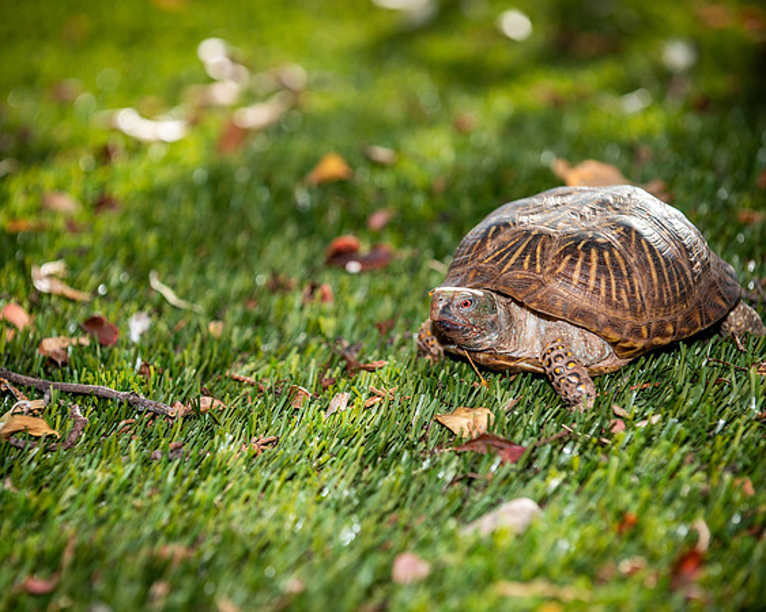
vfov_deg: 10.5
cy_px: 306
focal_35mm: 146
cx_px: 316
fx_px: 3316
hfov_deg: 13.2
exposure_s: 1/640
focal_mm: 130
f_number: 4
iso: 100
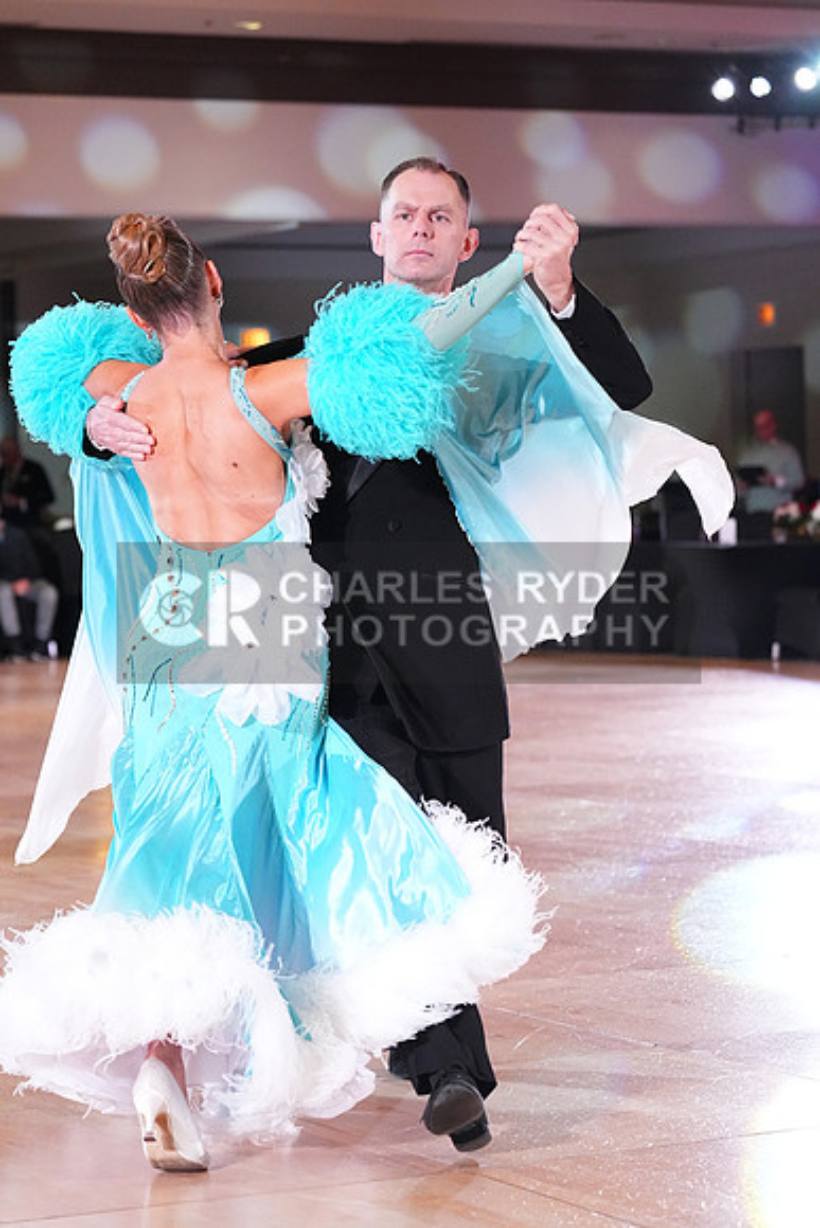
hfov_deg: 13.8
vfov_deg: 20.6
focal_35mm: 99
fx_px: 3380
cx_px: 410
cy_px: 614
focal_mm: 99
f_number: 4.5
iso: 8000
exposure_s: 1/400
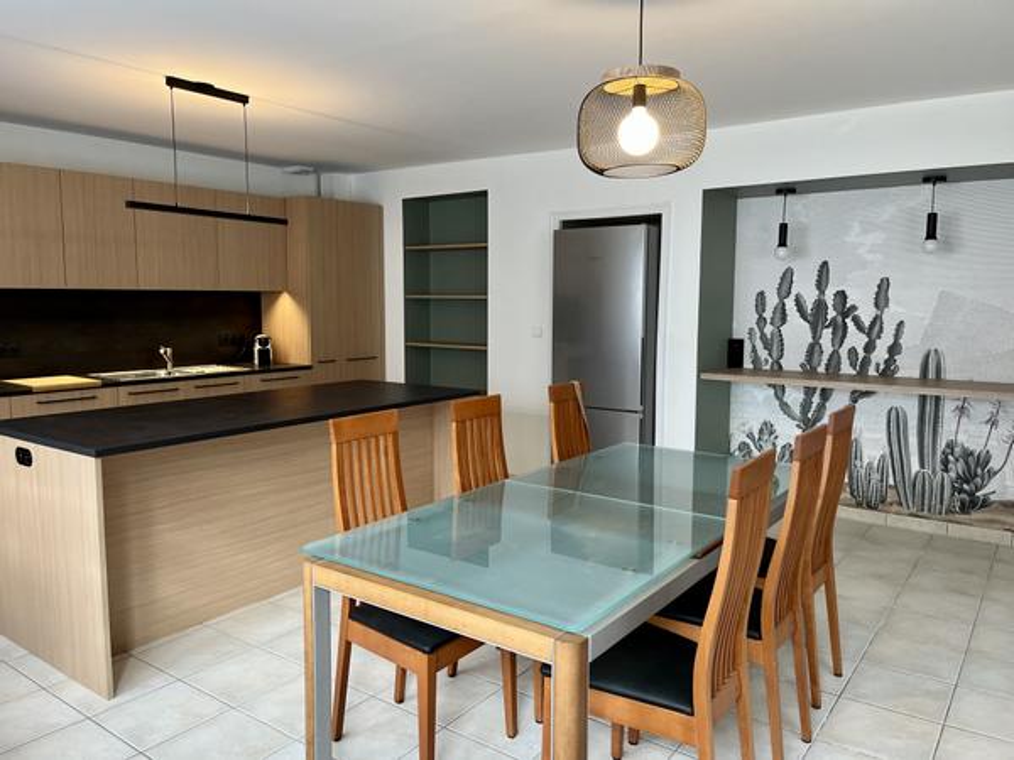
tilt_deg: -7.2
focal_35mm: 26
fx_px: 762
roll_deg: -0.5
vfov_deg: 53.1
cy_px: 380
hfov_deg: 67.3
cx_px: 507
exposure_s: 1/118
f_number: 1.6
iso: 125
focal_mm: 5.1
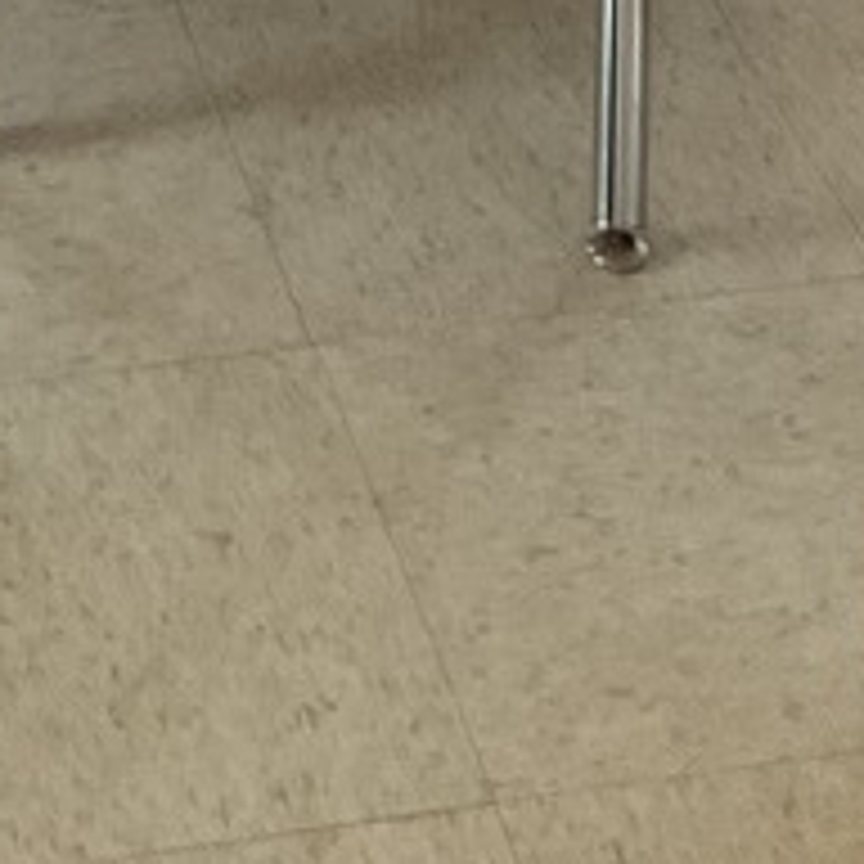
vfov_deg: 10.8
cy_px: -1238
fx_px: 3869
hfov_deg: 12.5
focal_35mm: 137
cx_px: -54
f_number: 1.8
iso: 250
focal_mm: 3
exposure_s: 1/40
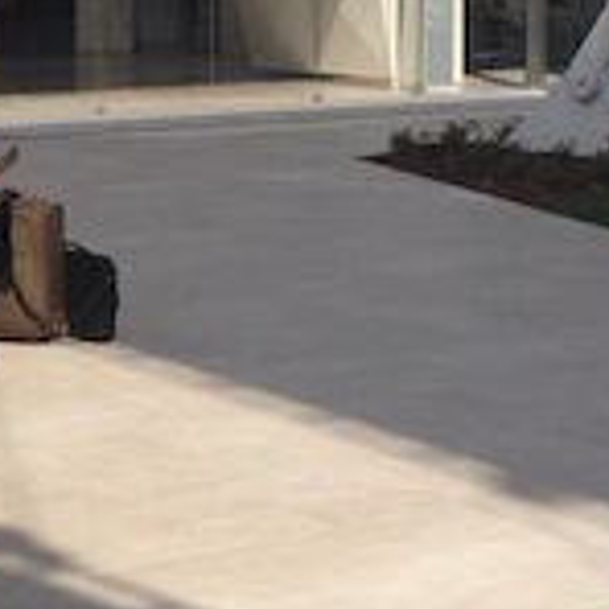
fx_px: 2627
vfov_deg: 12.9
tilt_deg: -1.4
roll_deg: -1.3
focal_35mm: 132
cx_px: 181
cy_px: -93
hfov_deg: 13.2
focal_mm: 4.28
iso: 50
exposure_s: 1/1905
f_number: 2.4
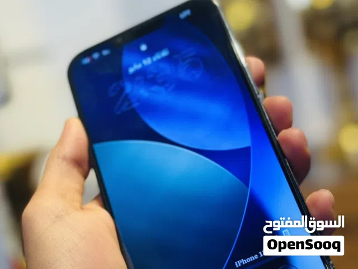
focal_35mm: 48
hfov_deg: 39.7
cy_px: 134
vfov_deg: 30.3
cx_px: 179
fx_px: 496
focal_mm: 6.76
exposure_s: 1/100
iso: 64
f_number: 1.78
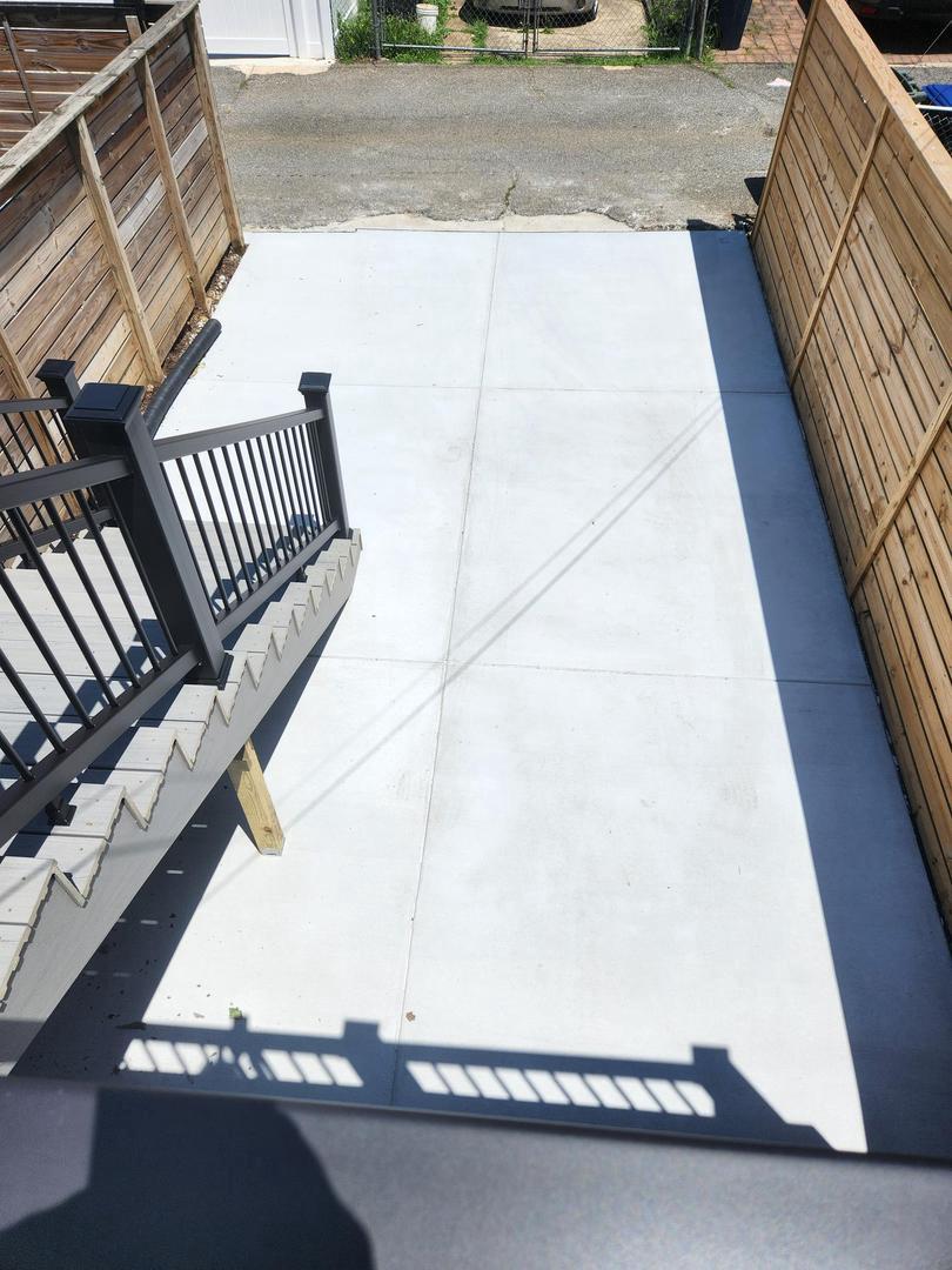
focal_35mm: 23
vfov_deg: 73.9
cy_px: 635
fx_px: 843
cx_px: 476
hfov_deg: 58.9
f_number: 1.8
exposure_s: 1/3084
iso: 20
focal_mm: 5.4
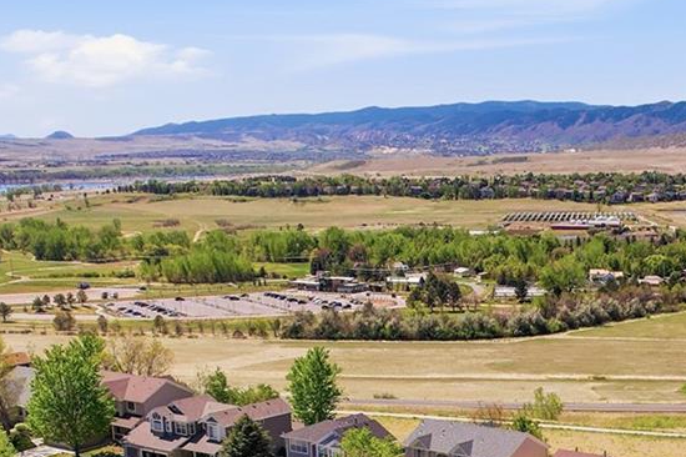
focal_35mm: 64
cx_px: 554
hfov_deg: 30.6
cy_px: 589
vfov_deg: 19.6
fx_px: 1219
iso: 100
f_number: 2.8
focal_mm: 8.4
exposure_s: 1/120
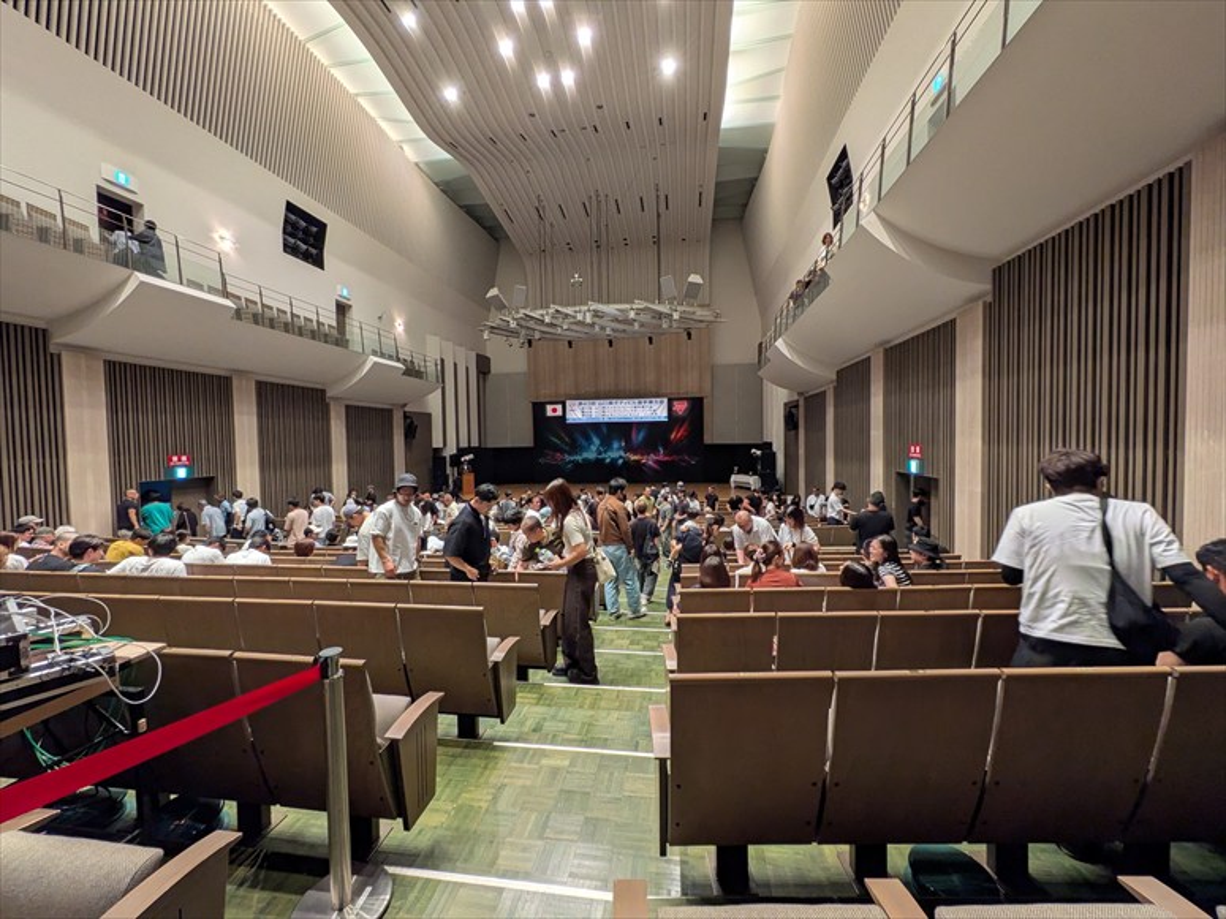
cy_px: 460
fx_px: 496
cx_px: 613
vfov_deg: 85.7
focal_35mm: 14
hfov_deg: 102.1
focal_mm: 1.85
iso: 171
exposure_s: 1/30
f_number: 2.2
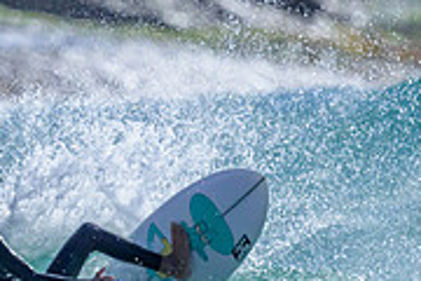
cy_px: 410
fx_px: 32941
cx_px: 137
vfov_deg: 0.5
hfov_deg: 0.7
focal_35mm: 2817
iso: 2000
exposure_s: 1/2000
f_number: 6.3
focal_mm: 800
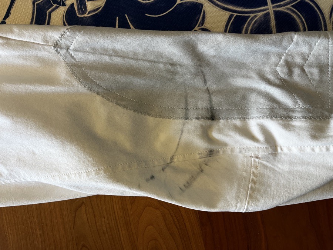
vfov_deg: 53.1
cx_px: 166
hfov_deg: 67.3
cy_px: 125
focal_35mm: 26
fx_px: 250
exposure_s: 1/120
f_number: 1.6
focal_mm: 5.1
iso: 125
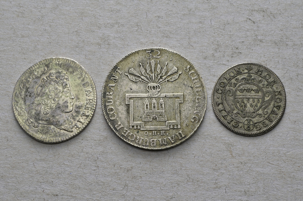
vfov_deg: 20.1
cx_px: 152
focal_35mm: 68
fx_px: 567
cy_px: 100
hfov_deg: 29.9
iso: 400
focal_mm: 45
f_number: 14
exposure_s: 1/250
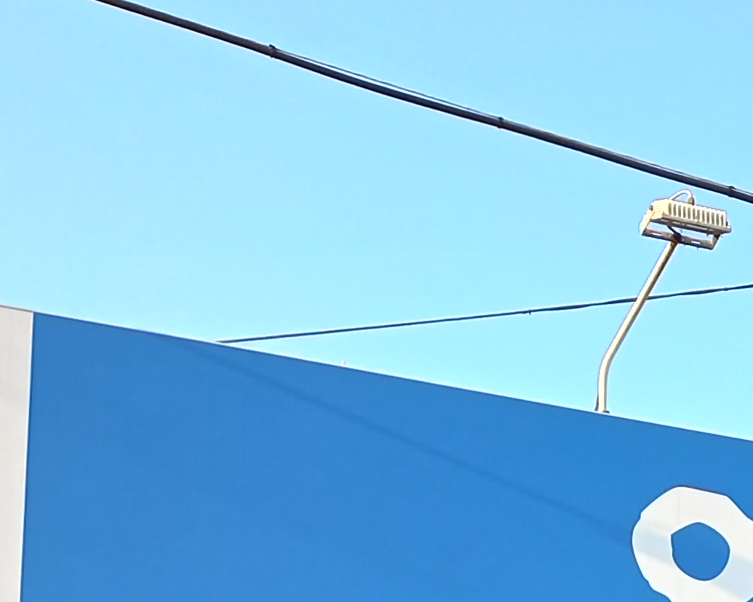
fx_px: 2429
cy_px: 998
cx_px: 847
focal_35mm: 109
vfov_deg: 13.1
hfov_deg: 17.0
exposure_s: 1/155
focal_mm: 4.6
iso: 25
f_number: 1.8
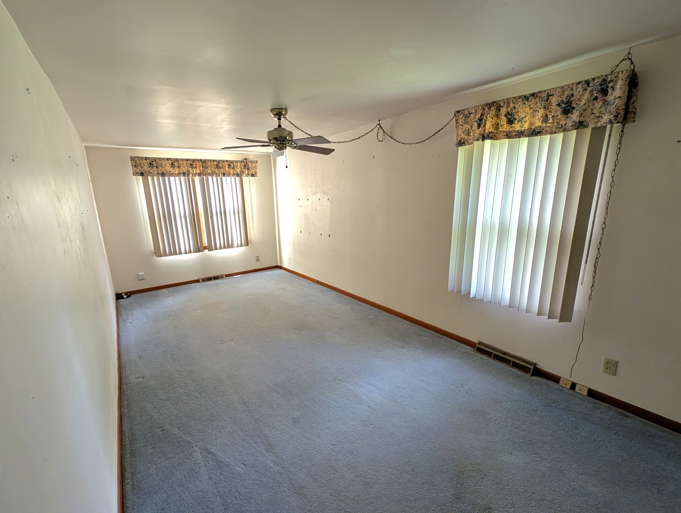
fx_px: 276
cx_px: 314
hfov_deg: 101.8
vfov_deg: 85.8
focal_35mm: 14
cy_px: 267
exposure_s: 1/37.9
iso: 40
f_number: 1.95
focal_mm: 2.23
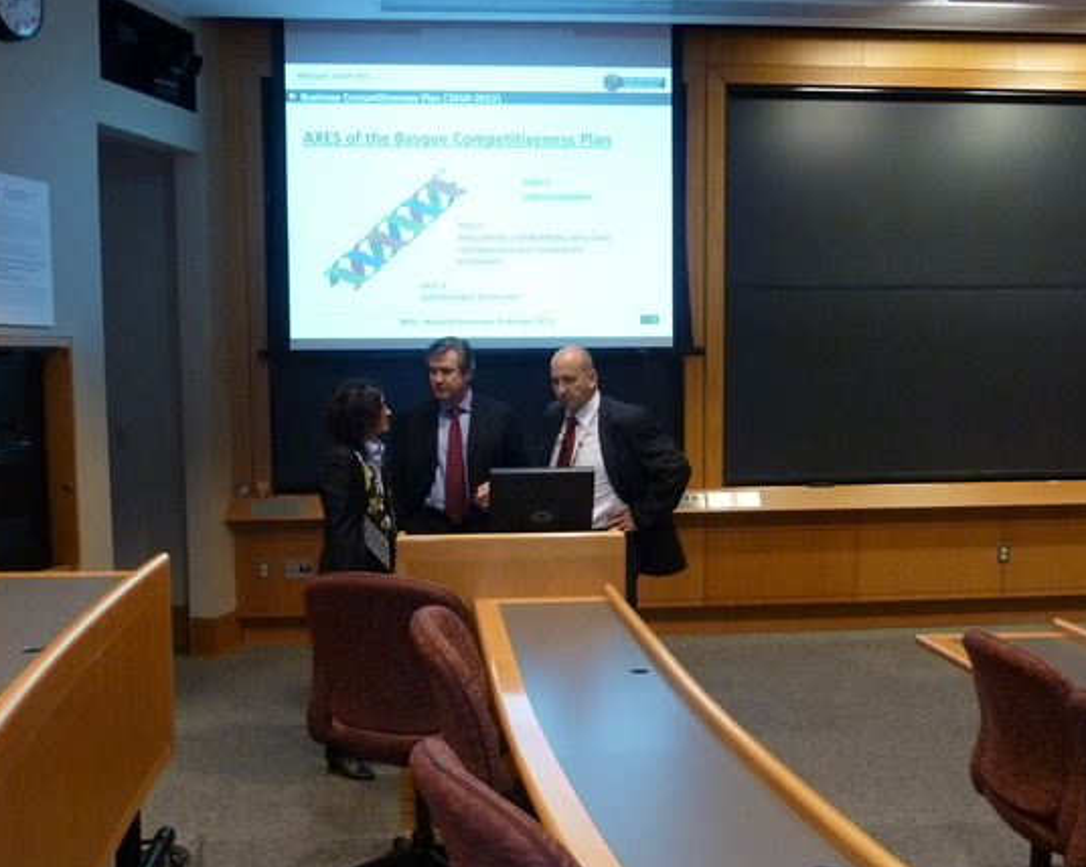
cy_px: 479
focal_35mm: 37
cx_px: 507
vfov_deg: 40.0
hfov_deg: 49.1
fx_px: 1188
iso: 400
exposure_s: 1/30
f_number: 3.4
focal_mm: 4.7
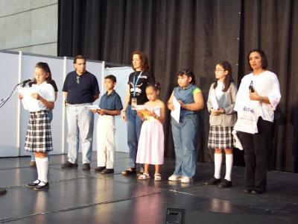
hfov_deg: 37.5
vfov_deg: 28.6
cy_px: 112
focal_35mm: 51
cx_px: 149
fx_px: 439
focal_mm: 8.5
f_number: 3.2
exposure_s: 1/15
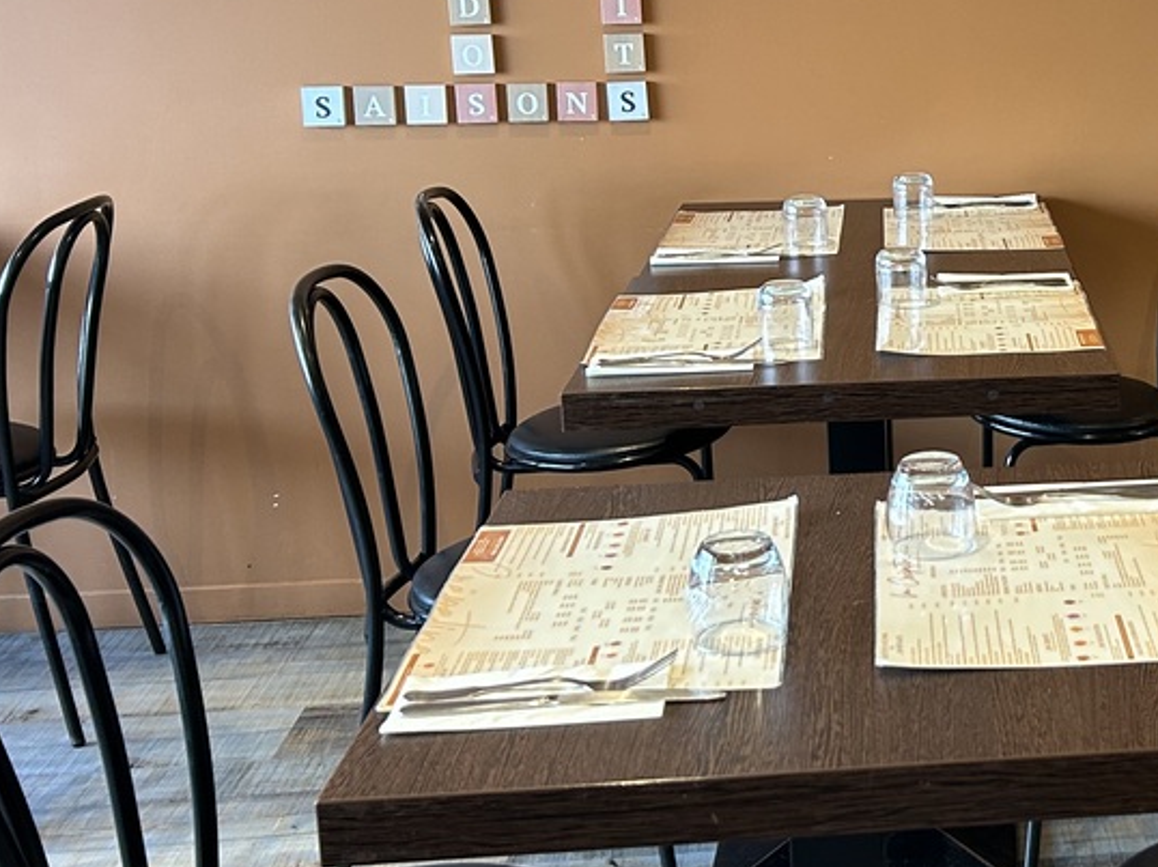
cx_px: 1139
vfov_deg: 24.9
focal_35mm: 58
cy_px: 213
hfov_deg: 31.0
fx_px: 1939
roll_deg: +1.4
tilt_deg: -9.9
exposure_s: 1/100
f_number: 1.5
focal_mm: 5.7
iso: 125
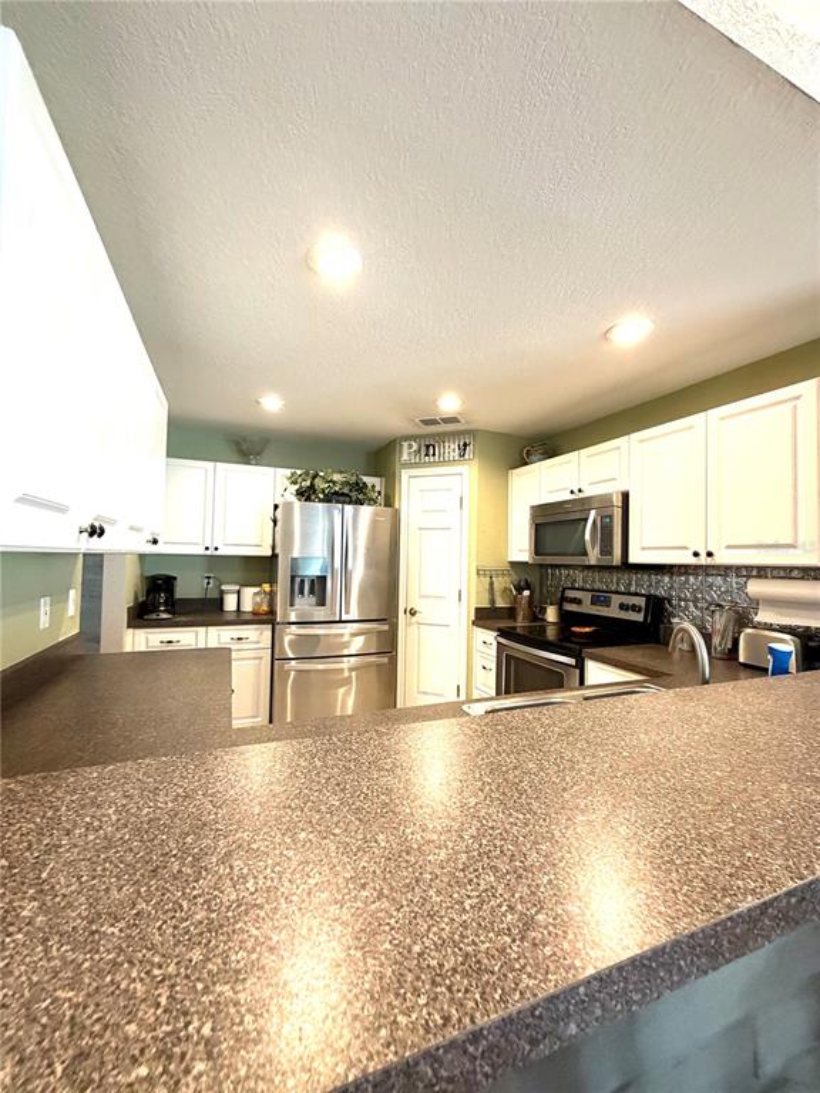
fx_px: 442
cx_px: 410
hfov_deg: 85.7
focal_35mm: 14
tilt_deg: +1.1
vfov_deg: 102.1
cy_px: 546
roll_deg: +0.6
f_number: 2.2
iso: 400
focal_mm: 2.22
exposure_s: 1/60
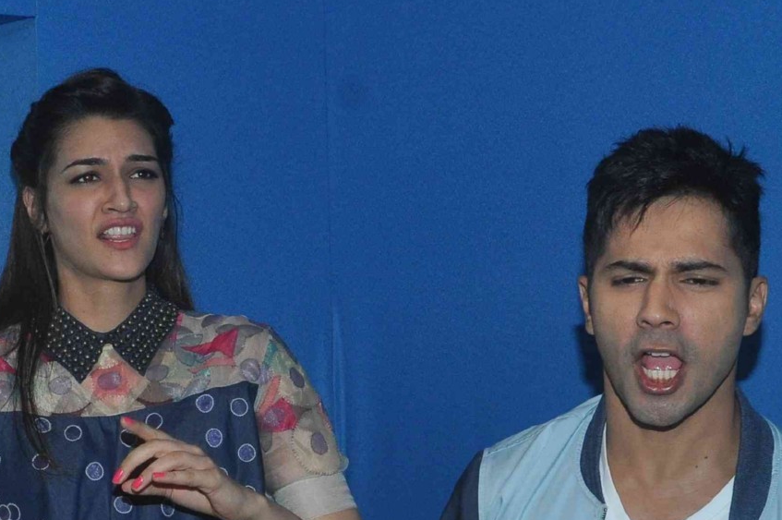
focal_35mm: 88
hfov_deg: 23.0
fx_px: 1910
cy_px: 418
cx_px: 234
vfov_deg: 15.4
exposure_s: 1/200
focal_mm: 22
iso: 800
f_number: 10
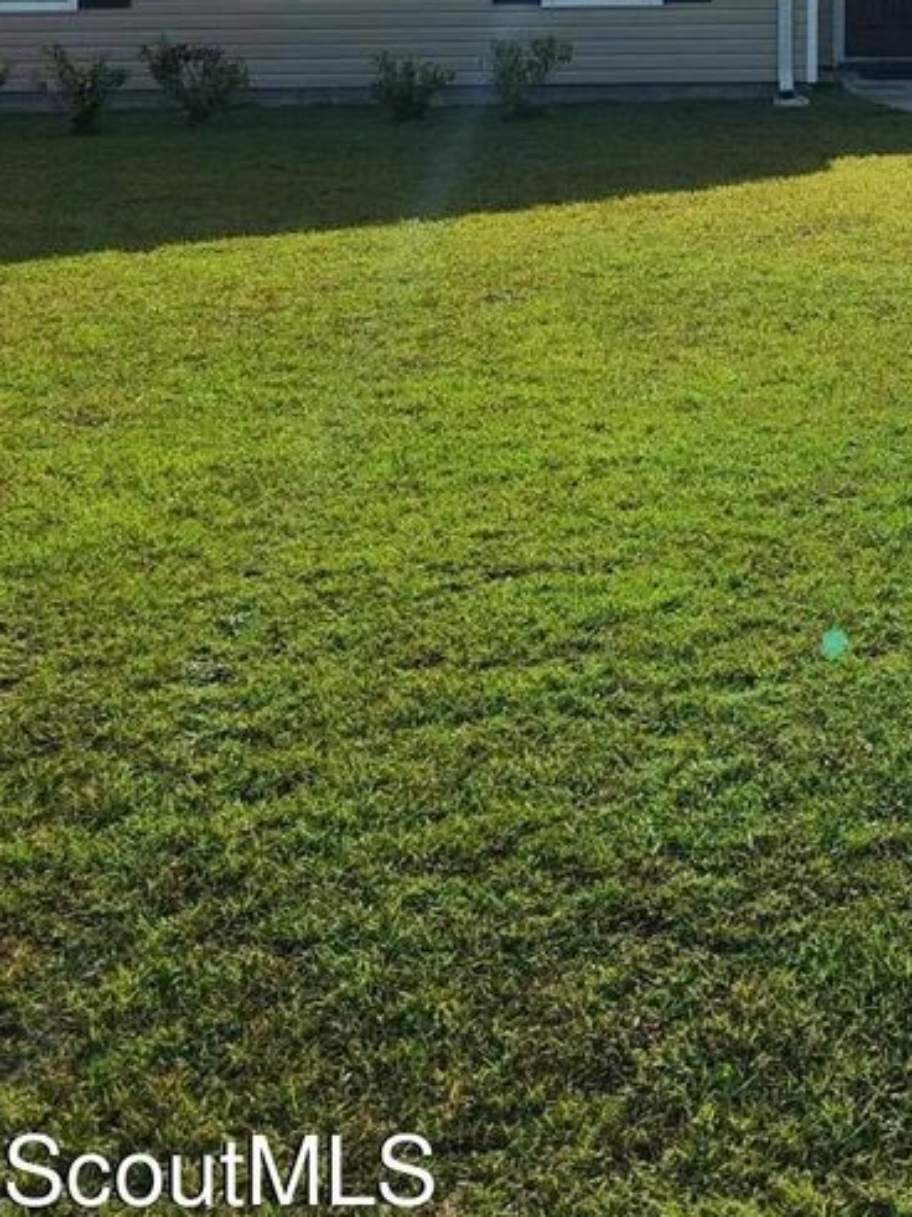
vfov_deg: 25.9
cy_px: -366
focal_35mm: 64
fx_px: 2249
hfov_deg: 21.9
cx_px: 954
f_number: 1.8
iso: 20
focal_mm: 5.4
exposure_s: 1/4807
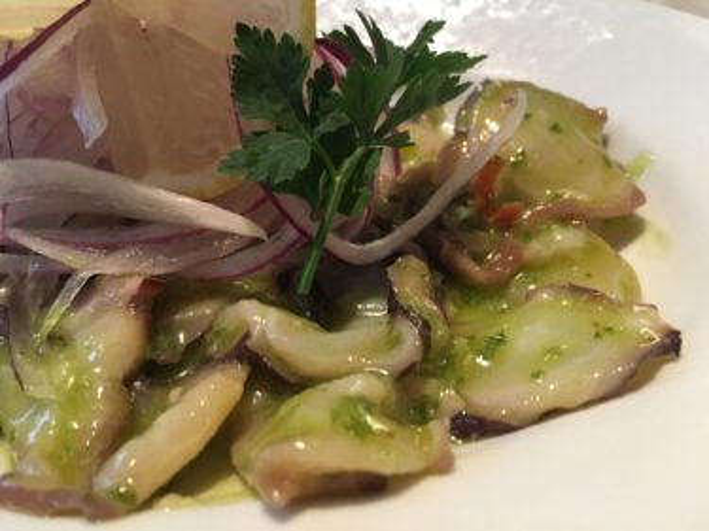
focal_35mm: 29
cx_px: 354
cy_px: 266
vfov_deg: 48.2
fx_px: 594
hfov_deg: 61.7
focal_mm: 4.15
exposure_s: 1/30
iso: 160
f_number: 2.2
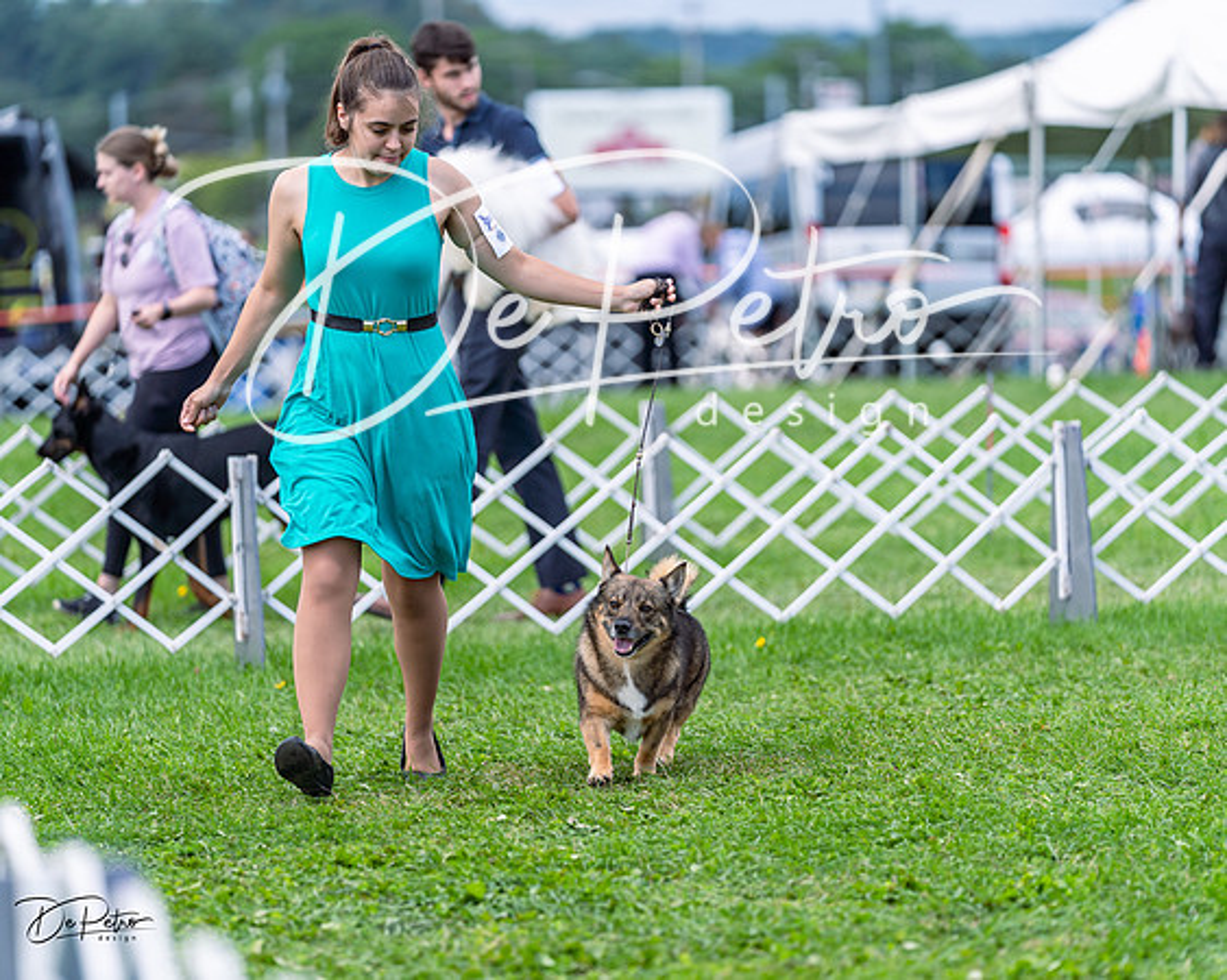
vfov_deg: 8.8
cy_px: 490
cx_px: 614
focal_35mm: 176
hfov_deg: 11.0
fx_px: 6378
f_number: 2.8
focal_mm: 156
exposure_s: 1/1000
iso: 100
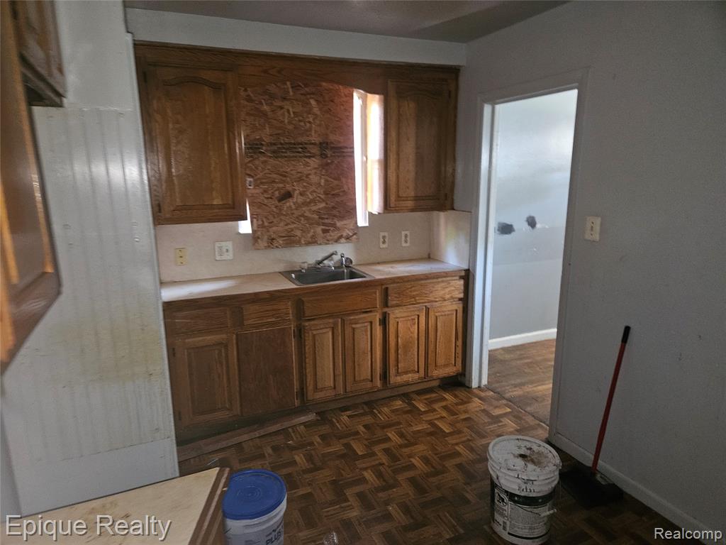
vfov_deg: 58.9
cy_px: 272
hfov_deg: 73.9
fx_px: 482
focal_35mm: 23
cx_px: 363
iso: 500
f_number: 1.8
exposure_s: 1/8
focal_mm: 5.4
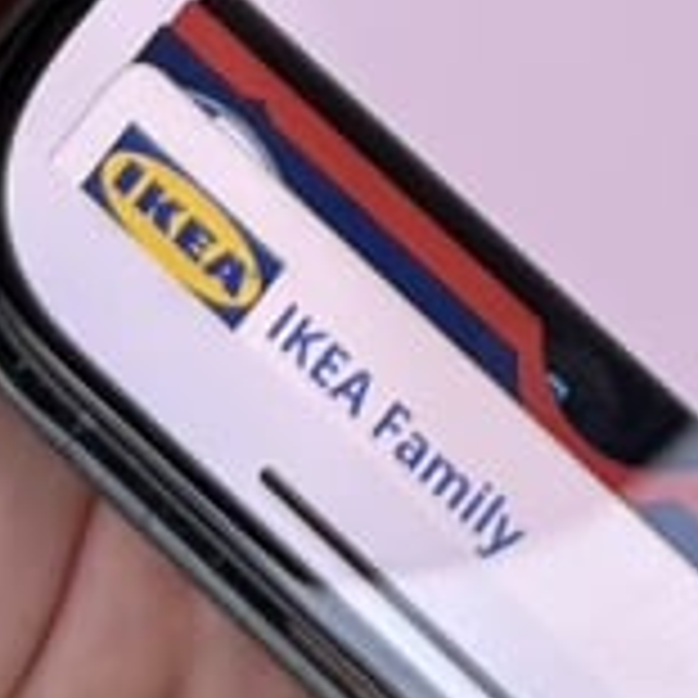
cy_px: -1655
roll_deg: +4.5
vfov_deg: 6.8
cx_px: 2130
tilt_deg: -28.2
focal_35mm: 222
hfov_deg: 7.0
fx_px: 5064
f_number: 1.6
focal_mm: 5.96
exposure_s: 1/174
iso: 40
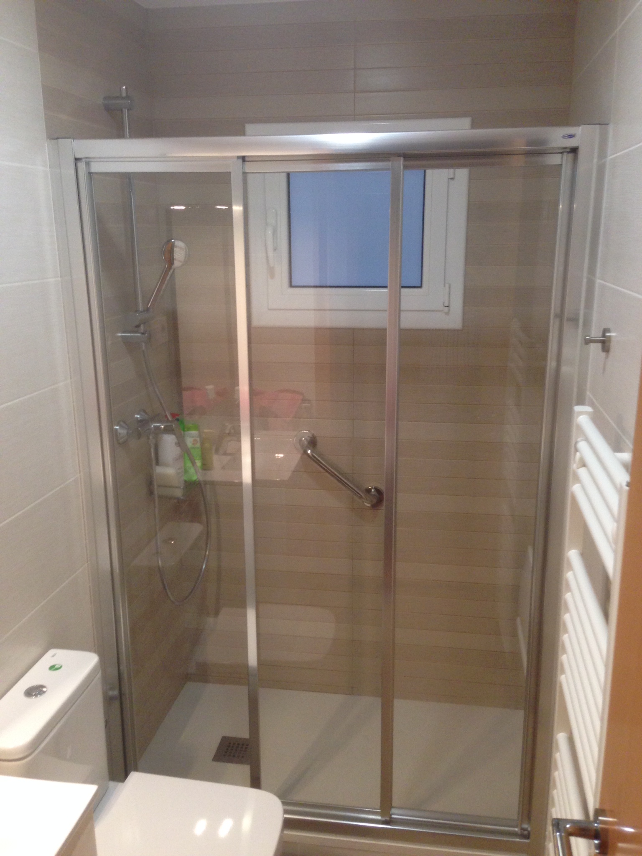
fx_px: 816
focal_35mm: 33
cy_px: 428
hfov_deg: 42.9
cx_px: 321
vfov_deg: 55.4
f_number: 2.4
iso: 160
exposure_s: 1/20
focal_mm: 4.12
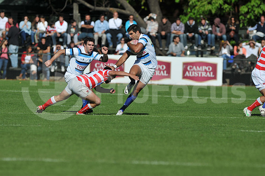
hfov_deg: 4.6
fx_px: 3308
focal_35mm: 450
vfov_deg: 3.0
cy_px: 88
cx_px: 132
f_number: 3.5
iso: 200
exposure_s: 1/5000
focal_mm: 300
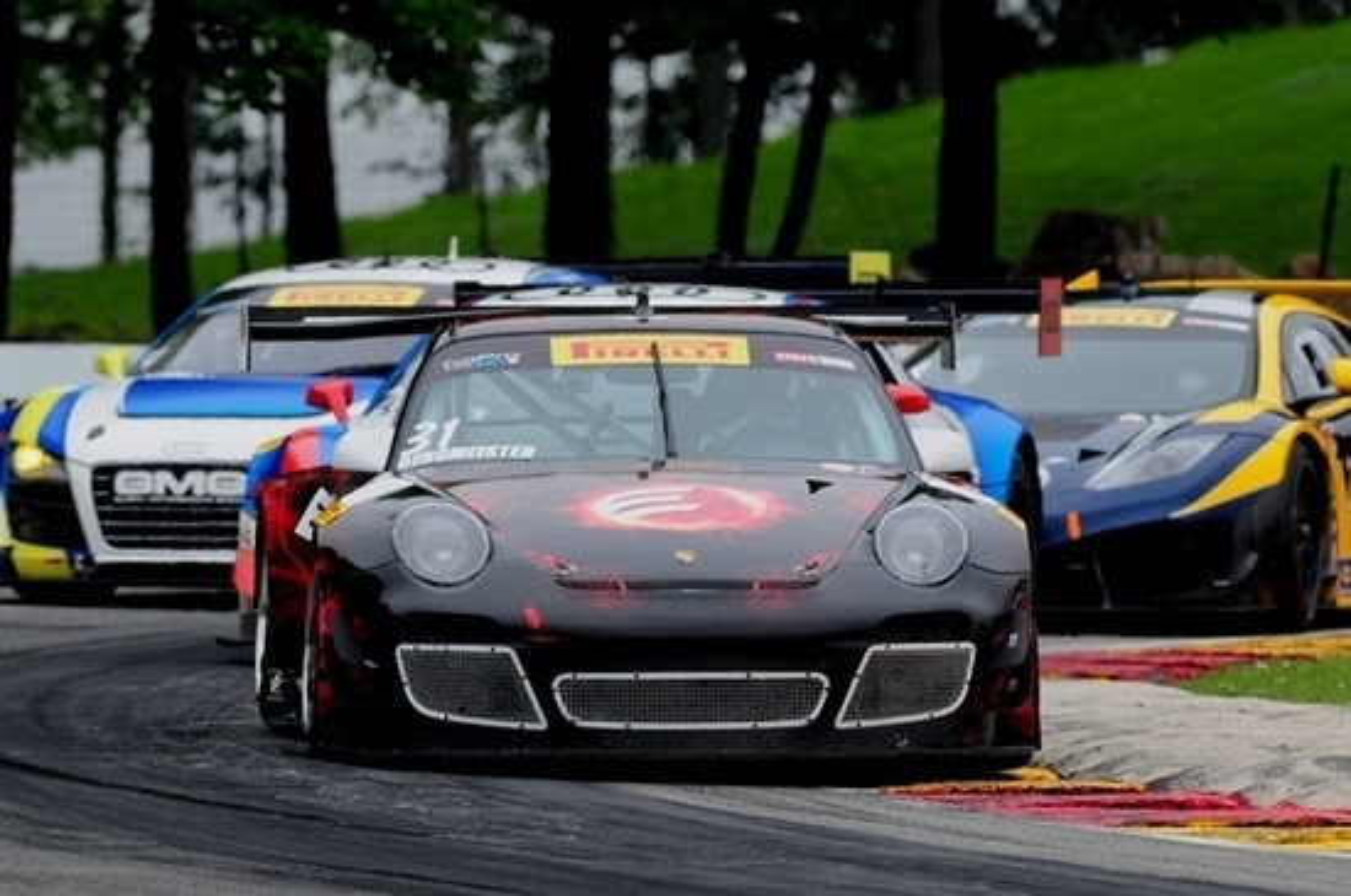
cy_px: 448
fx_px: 23608
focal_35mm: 630
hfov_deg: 3.3
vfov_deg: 2.2
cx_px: 676
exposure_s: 1/1000
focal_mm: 420
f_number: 9
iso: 800
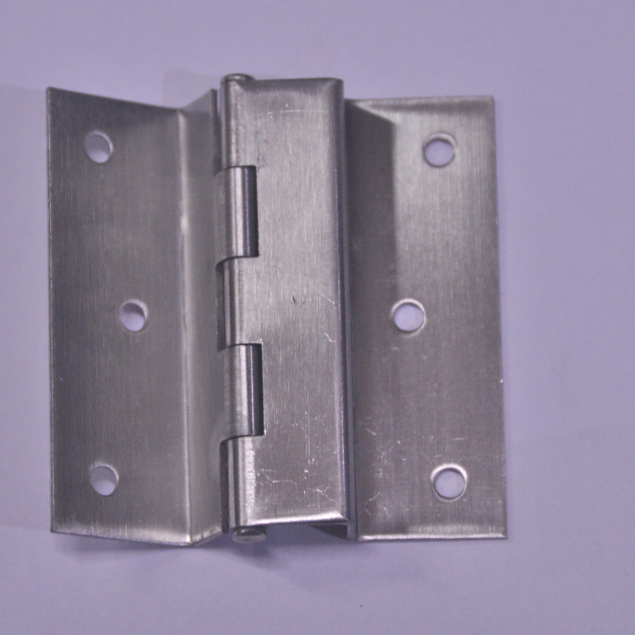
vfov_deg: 5.4
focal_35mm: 327
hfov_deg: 5.4
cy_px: 317
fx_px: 6787
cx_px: 297
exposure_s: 1/80
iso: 1250
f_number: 5.6
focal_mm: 170
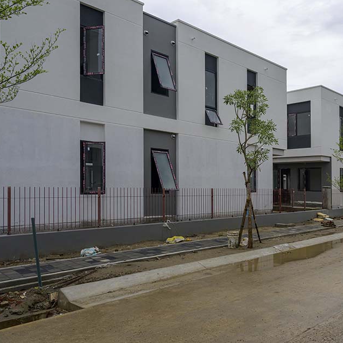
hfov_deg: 50.5
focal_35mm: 31
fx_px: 348
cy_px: 171
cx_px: 254
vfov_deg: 52.5
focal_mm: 24
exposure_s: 1/320
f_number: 9
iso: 250
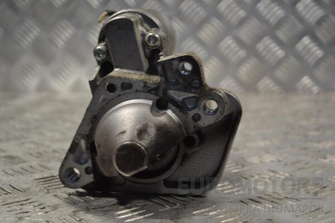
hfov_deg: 31.9
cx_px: 168
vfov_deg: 21.6
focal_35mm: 63
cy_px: 112
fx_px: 586
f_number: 5.3
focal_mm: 42
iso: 140
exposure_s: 1/30
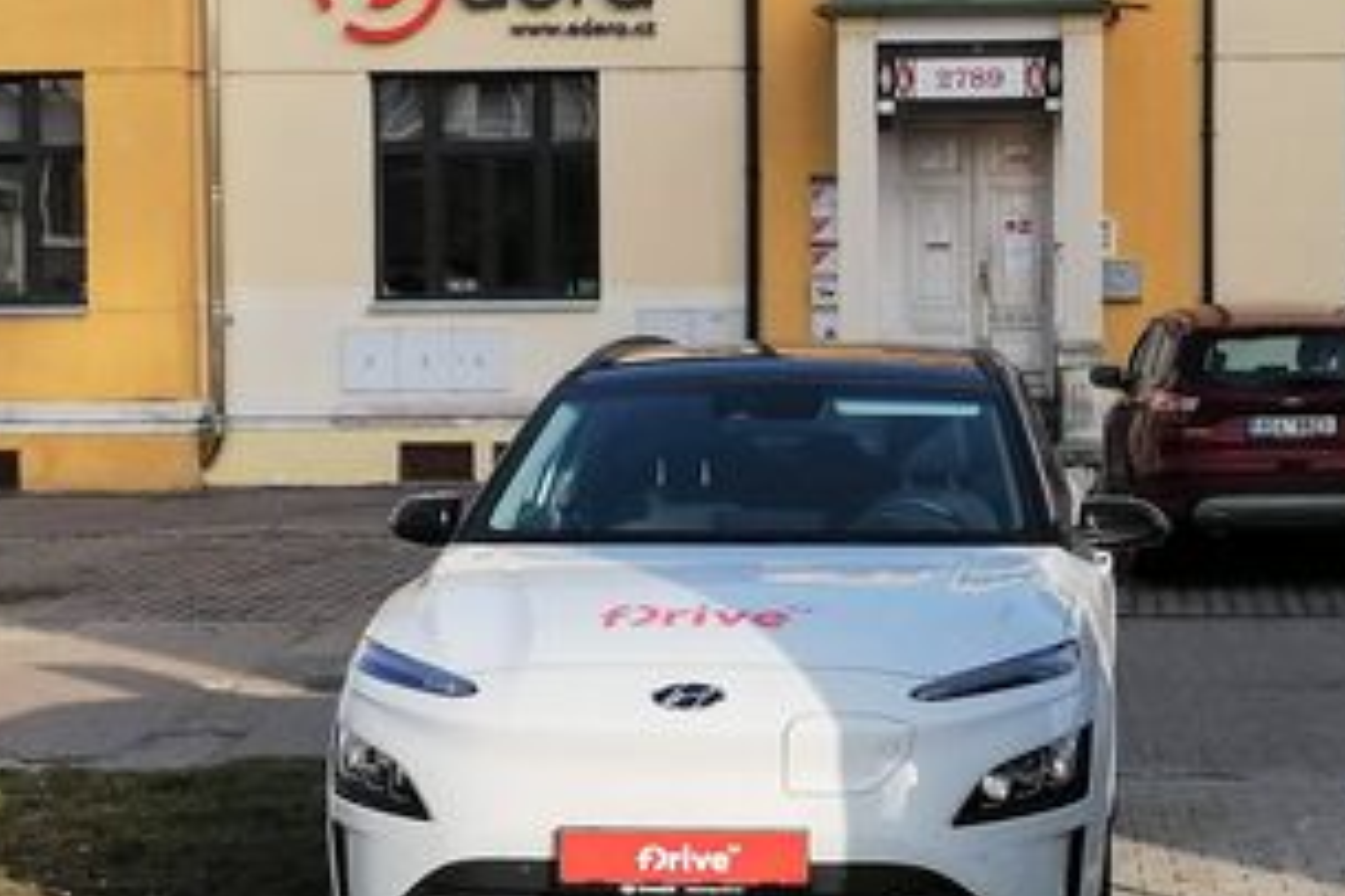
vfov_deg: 15.7
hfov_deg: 23.3
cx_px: 864
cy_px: 433
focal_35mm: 87
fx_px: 3249
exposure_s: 1/1468
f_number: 1.8
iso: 50
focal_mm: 5.3
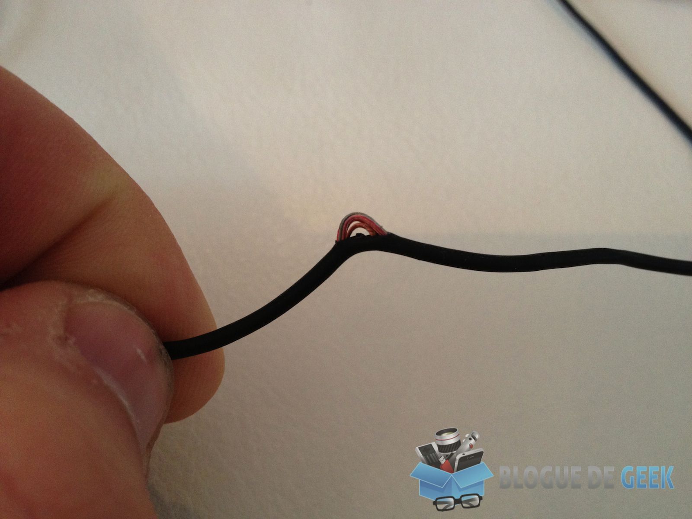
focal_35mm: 35
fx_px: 700
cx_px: 346
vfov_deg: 40.7
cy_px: 260
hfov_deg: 52.6
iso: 200
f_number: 2.4
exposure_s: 1/20
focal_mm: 4.28
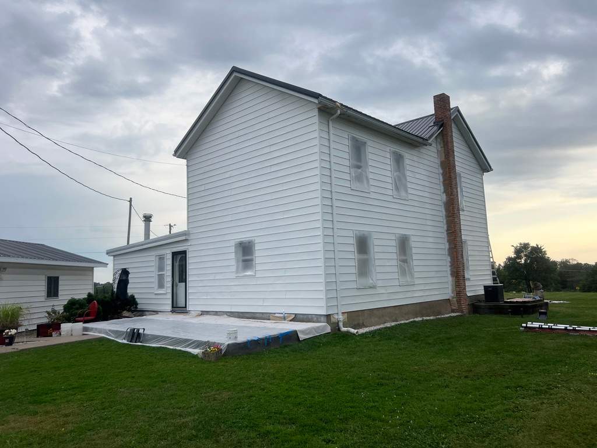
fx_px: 448
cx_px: 298
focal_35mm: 26
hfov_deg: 67.3
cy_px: 224
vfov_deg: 53.1
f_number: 1.5
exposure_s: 1/917
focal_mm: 5.7
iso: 50
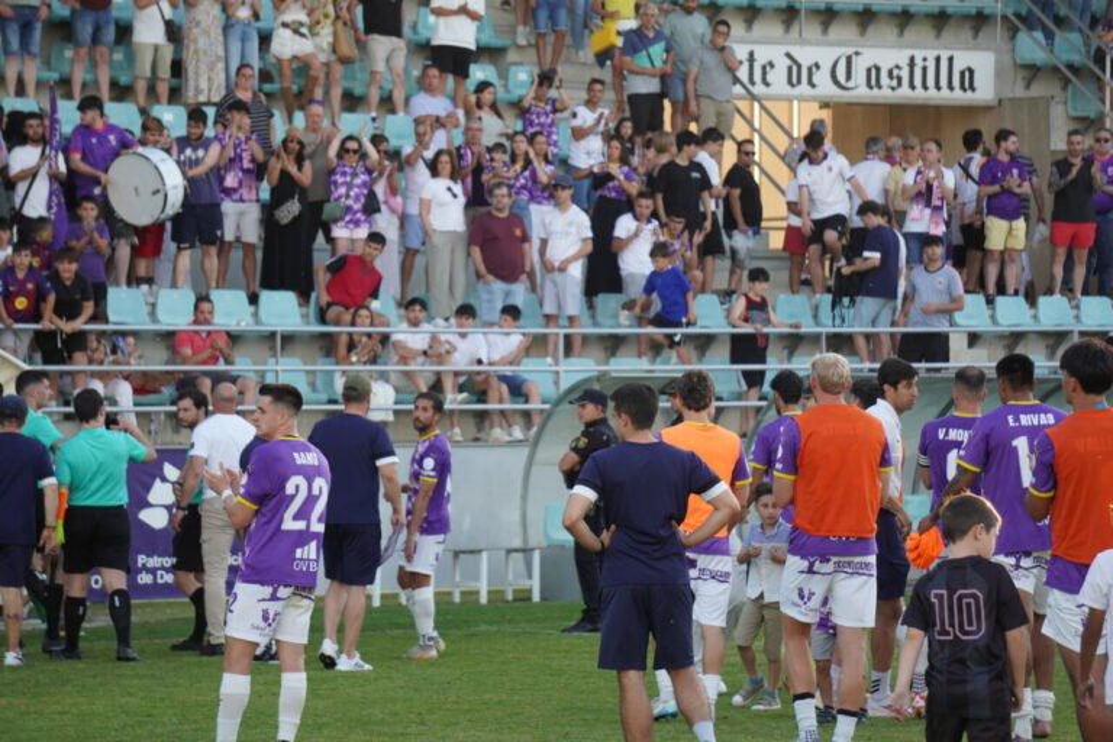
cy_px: 371
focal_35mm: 183
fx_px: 5657
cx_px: 556
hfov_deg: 11.2
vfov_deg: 7.5
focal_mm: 122
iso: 400
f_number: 5.6
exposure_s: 1/200
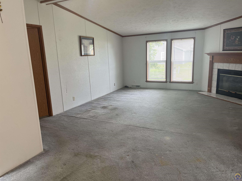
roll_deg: +2.4
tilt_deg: -11.1
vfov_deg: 53.1
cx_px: 121
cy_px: 90
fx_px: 182
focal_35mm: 26
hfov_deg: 67.3
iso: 64
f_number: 1.6
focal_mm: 5.1
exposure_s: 1/60
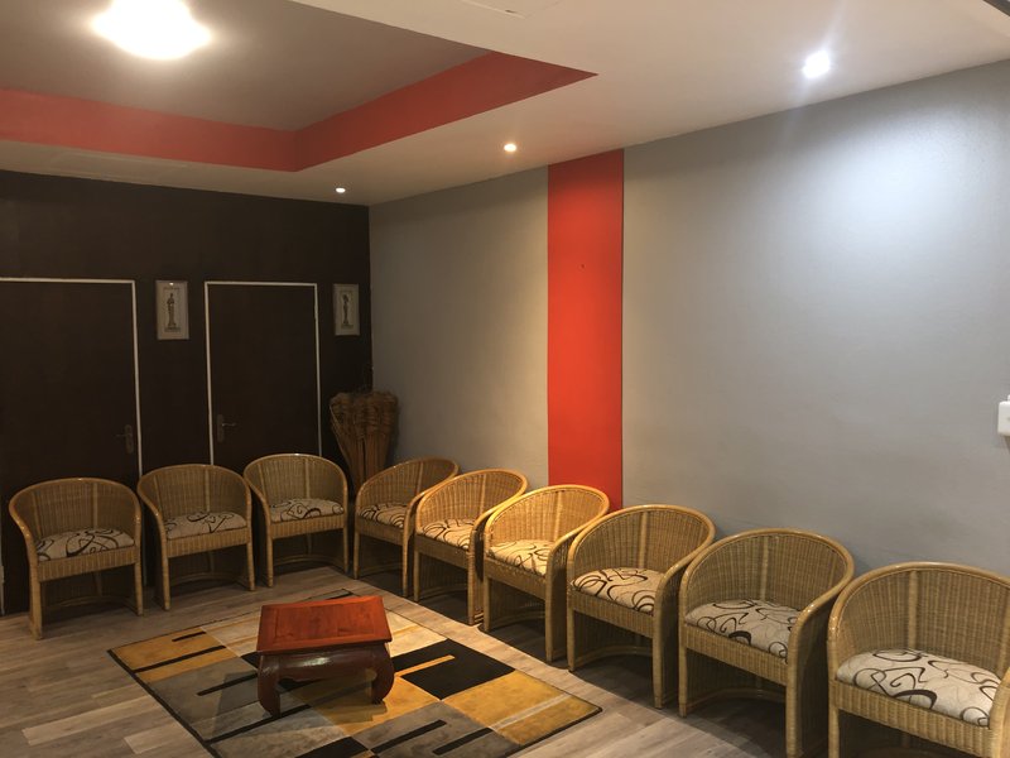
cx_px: 505
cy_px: 379
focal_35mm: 28
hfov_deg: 63.4
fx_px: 817
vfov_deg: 49.7
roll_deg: +1.1
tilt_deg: -3.6
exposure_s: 1/8
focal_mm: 3.99
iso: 100
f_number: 1.8
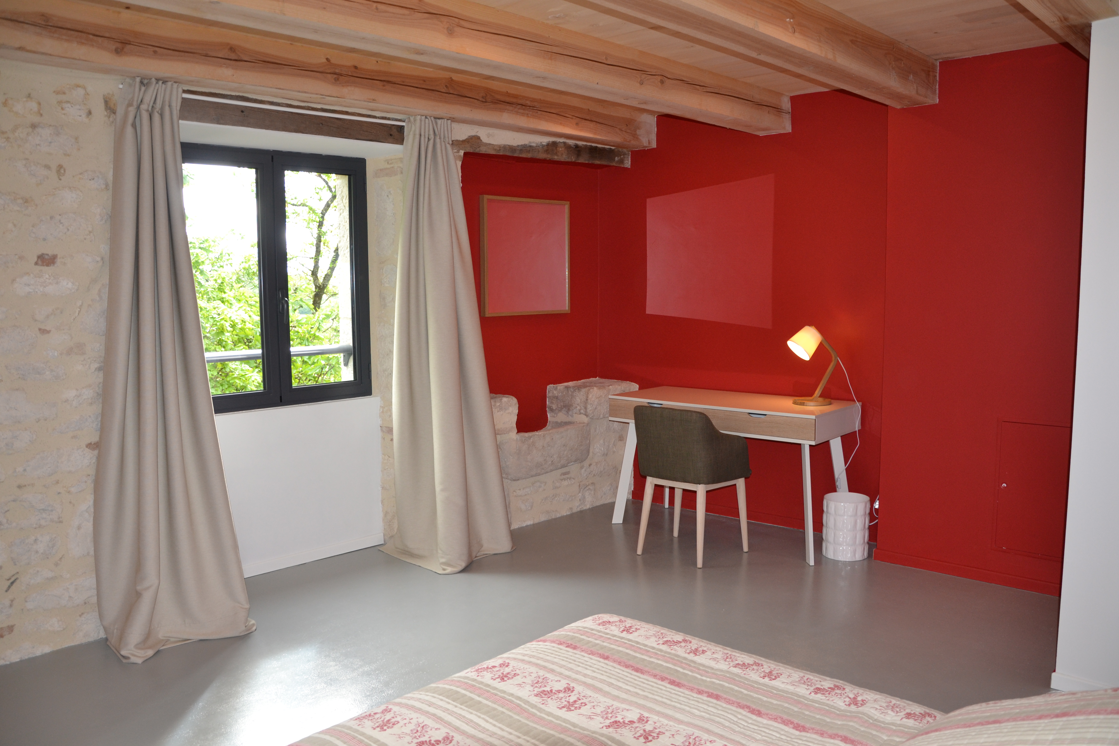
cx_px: 560
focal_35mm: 27
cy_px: 373
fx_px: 839
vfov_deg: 47.9
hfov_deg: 67.4
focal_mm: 18
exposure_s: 1/125
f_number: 4
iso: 400
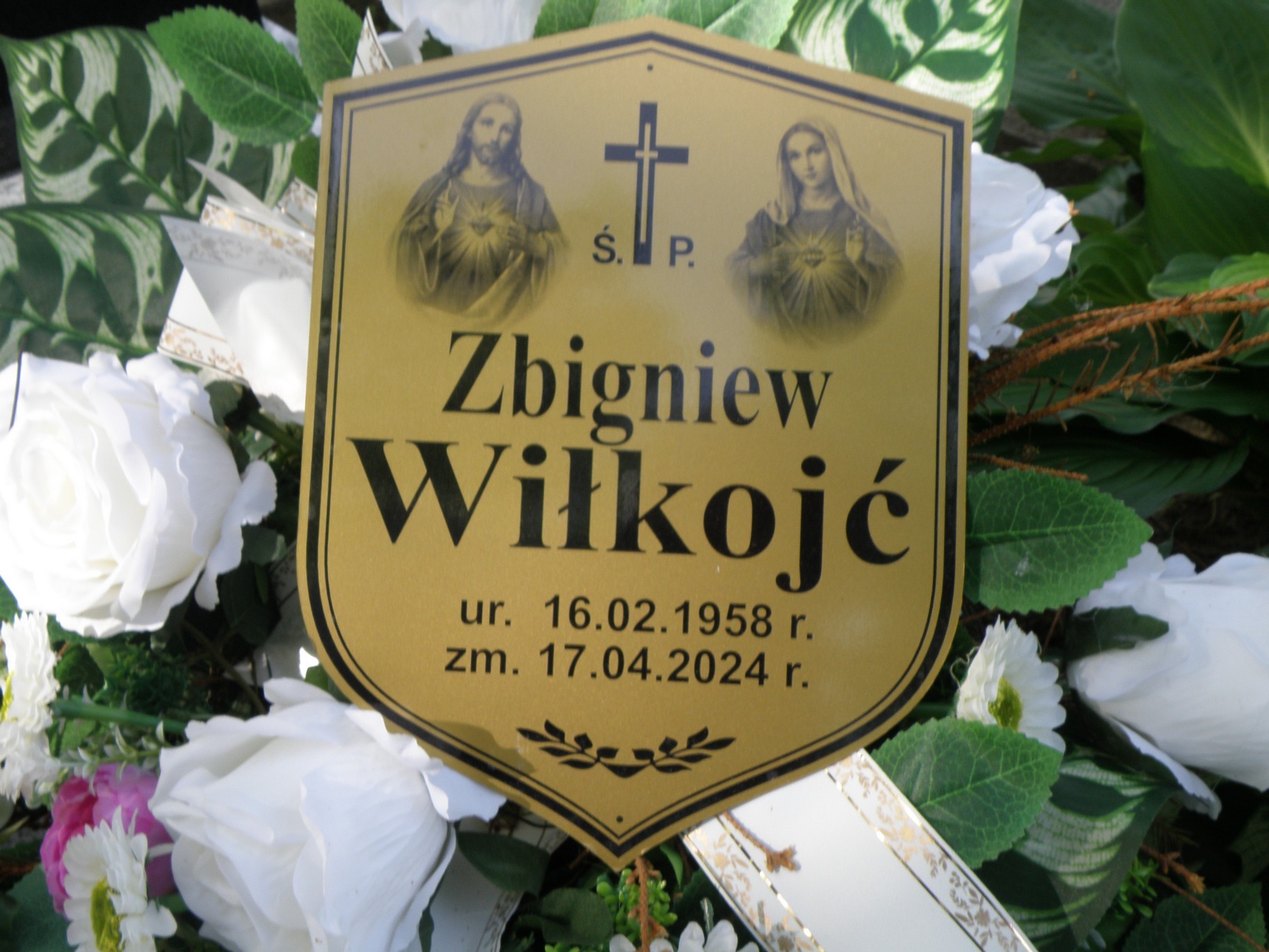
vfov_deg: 35.1
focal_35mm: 41
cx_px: 634
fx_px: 1503
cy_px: 476
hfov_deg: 45.8
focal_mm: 7.32
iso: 64
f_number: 5
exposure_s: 1/80
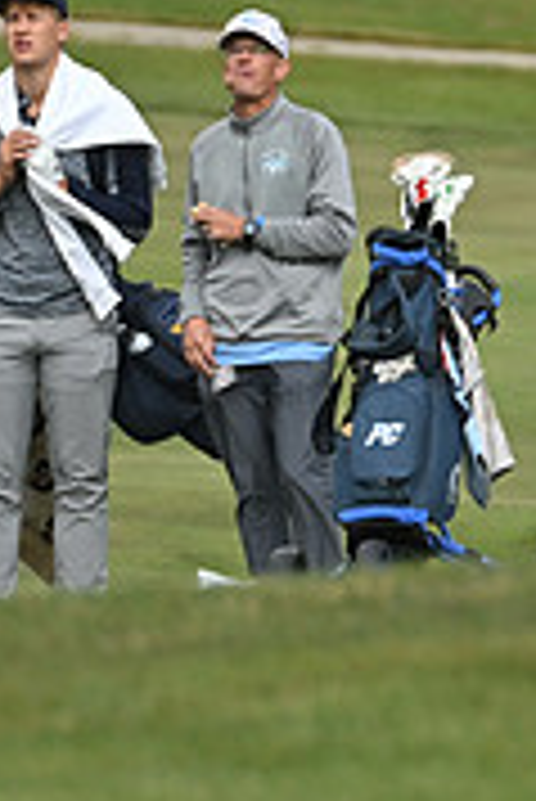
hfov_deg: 0.7
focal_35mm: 1954
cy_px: 315
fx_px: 43551
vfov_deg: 1.1
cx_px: 1252
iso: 320
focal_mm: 400
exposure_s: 1/2000
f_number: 4
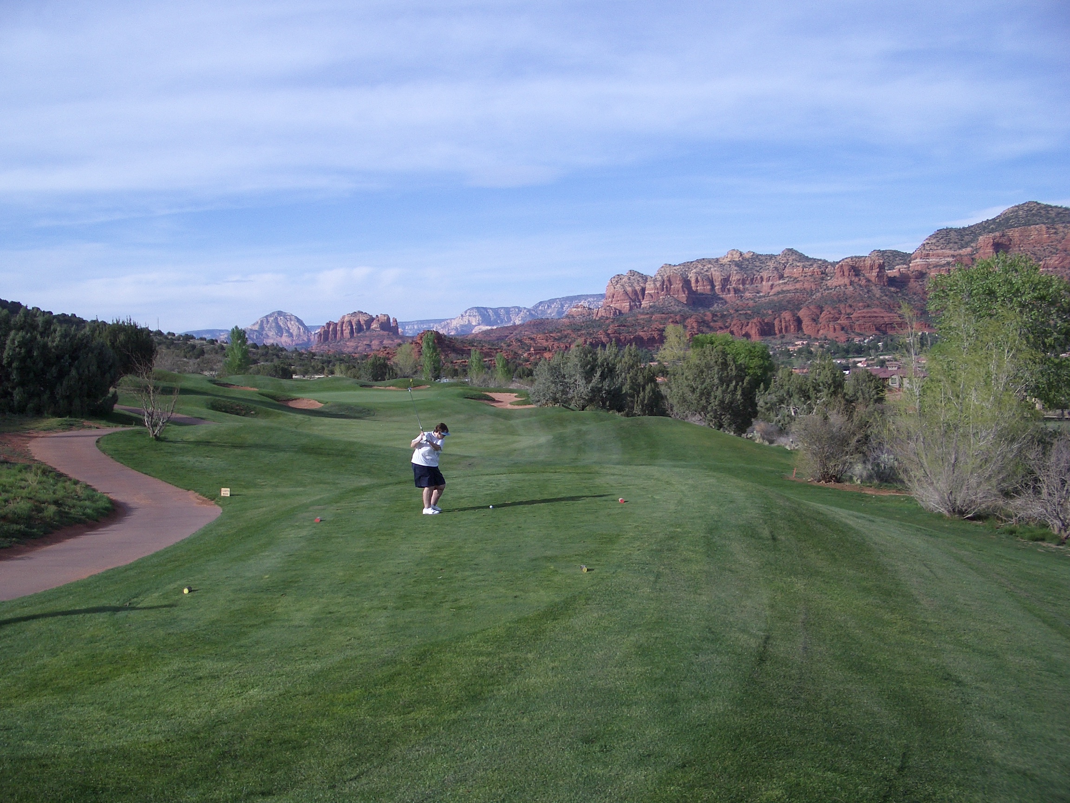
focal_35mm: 35
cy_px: 402
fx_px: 1082
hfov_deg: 52.6
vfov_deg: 40.7
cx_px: 535
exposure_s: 1/400
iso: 50
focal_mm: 5.8
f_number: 4.3
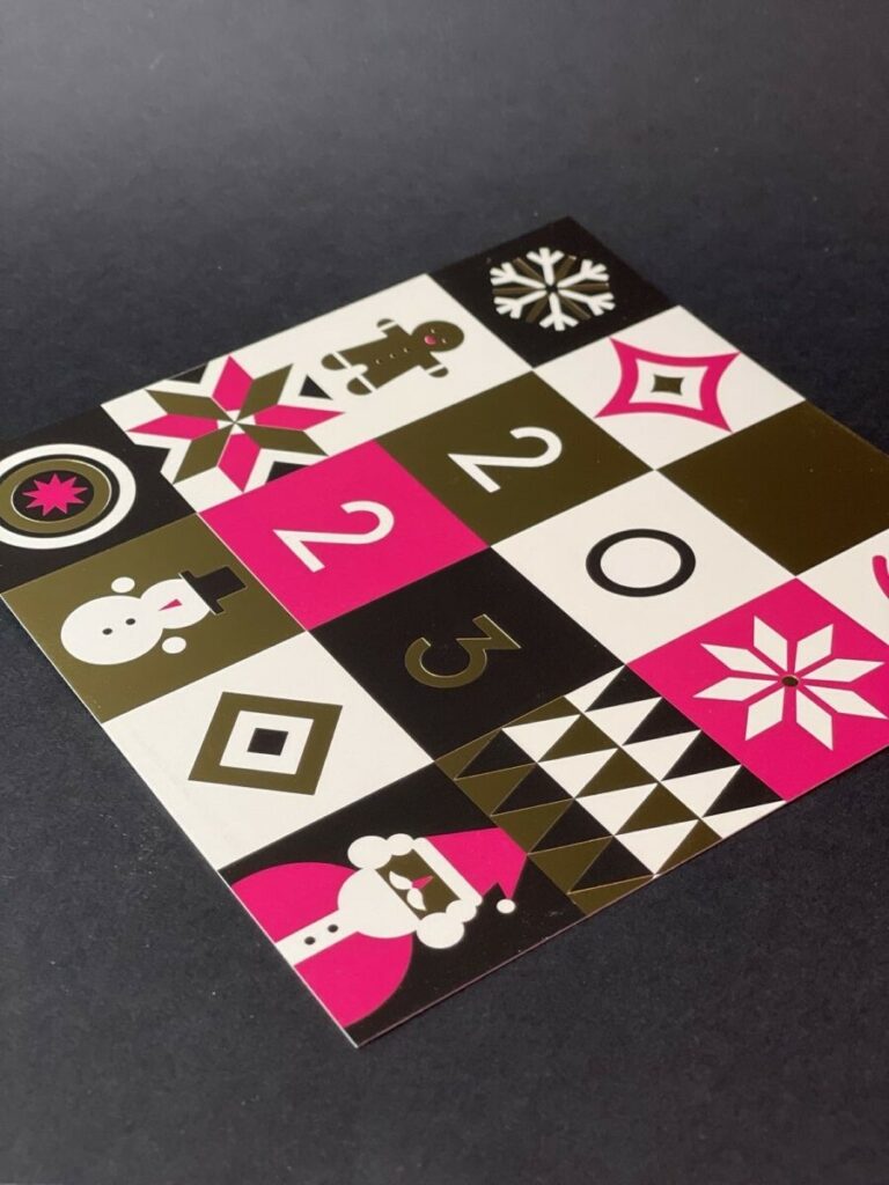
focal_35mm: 52
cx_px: 444
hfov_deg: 28.0
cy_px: 592
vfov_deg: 36.8
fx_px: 1781
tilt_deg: -39.1
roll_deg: +2.6
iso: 160
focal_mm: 6
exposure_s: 1/50
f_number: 2
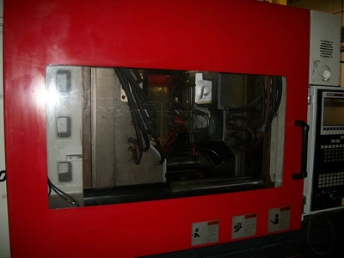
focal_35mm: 32
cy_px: 129
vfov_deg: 44.2
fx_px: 318
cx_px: 172
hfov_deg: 56.8
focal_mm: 5.7
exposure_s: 1/30
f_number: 2.9
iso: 80
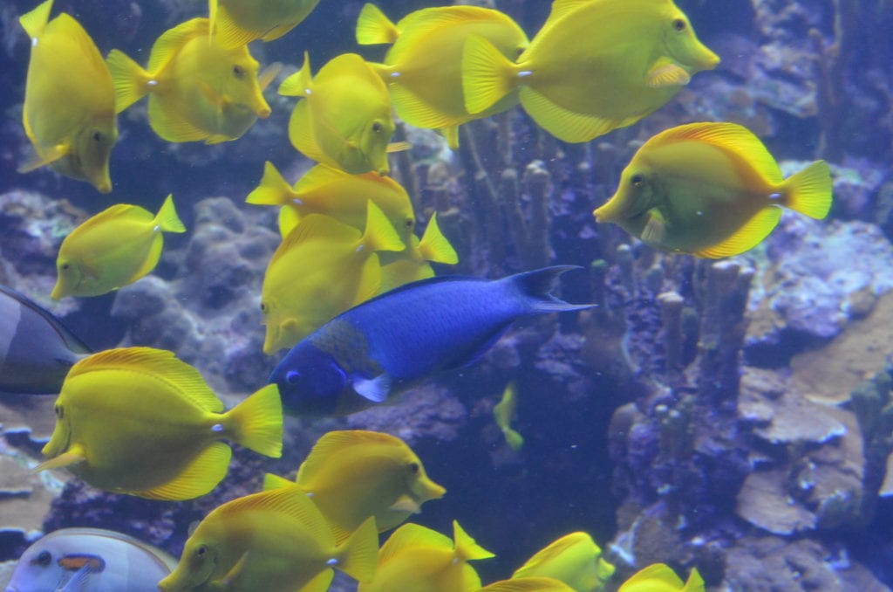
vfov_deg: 18.1
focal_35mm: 75
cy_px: 296
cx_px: 446
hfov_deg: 27.0
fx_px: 1856
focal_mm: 50
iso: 2000
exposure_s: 1/160
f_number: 6.3
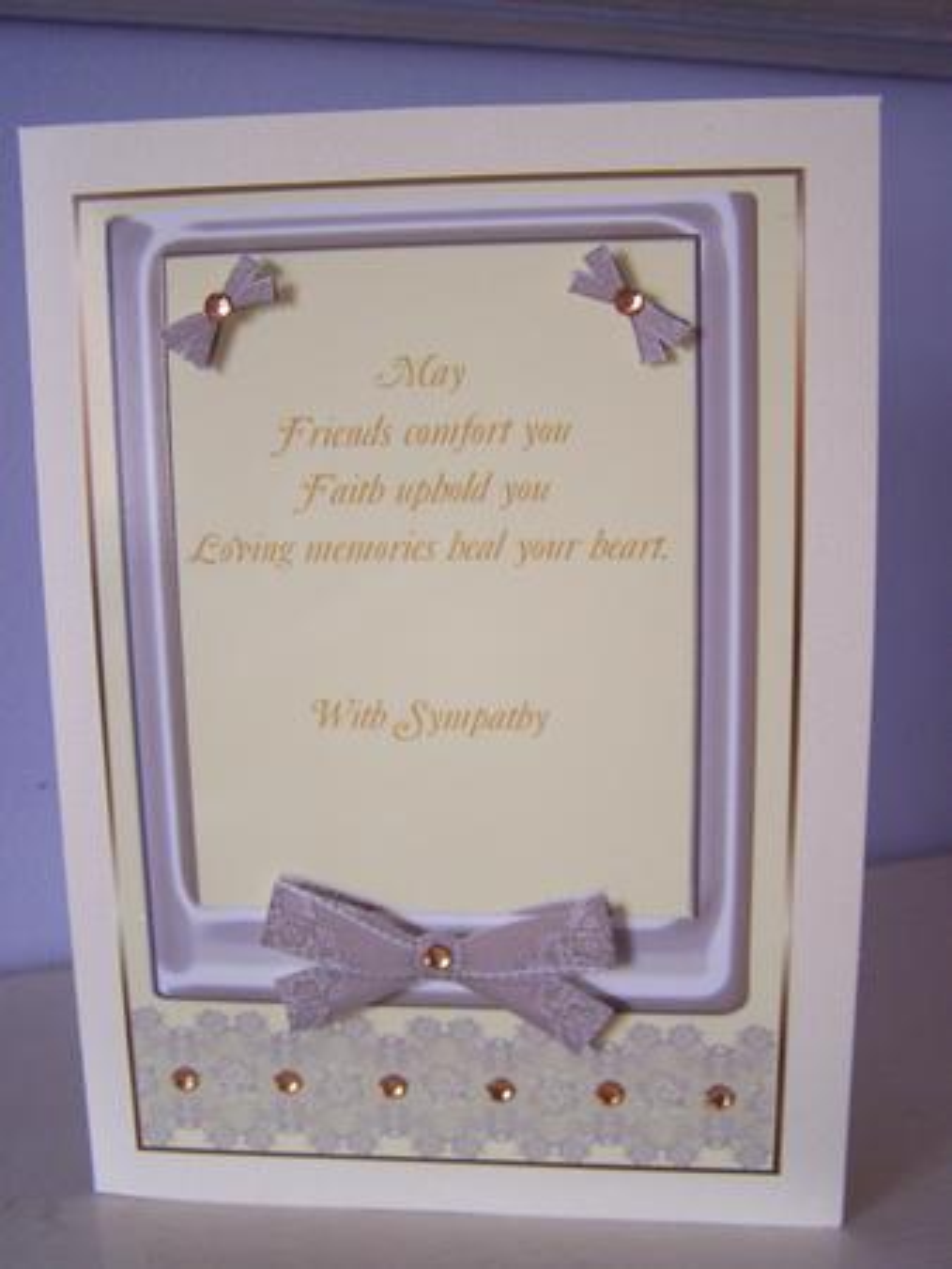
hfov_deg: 37.8
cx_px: 476
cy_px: 634
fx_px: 1392
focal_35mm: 38
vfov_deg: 49.0
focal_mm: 6.3
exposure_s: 1/20
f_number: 2.8
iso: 140
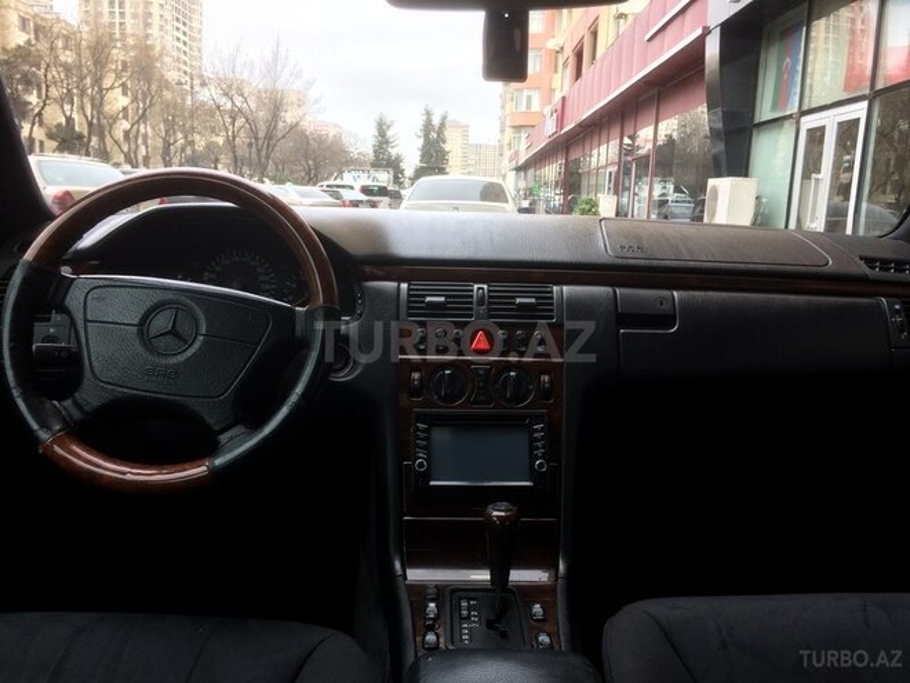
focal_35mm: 29
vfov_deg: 48.2
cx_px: 455
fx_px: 762
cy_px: 342
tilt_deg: -9.9
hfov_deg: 61.7
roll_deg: -1.4
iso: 32
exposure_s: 1/161
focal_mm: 4.15
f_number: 2.2
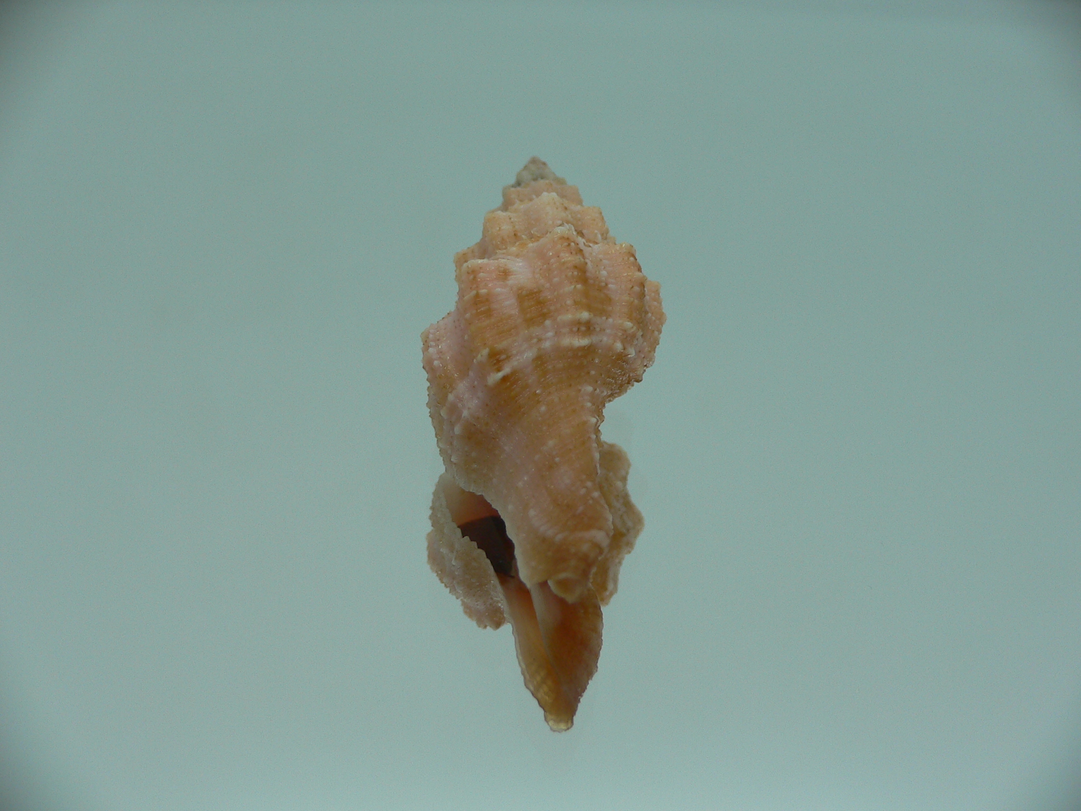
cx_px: 540
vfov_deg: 40.7
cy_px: 406
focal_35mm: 35
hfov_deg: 52.6
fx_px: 1093
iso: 80
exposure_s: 1/60
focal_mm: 4.6
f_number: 2.8
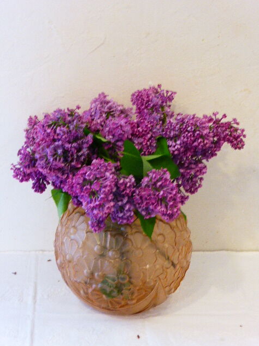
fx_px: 859
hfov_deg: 17.1
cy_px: 174
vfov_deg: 22.8
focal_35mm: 86
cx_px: 131
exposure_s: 1/6
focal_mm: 15.1
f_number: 5.2
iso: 400
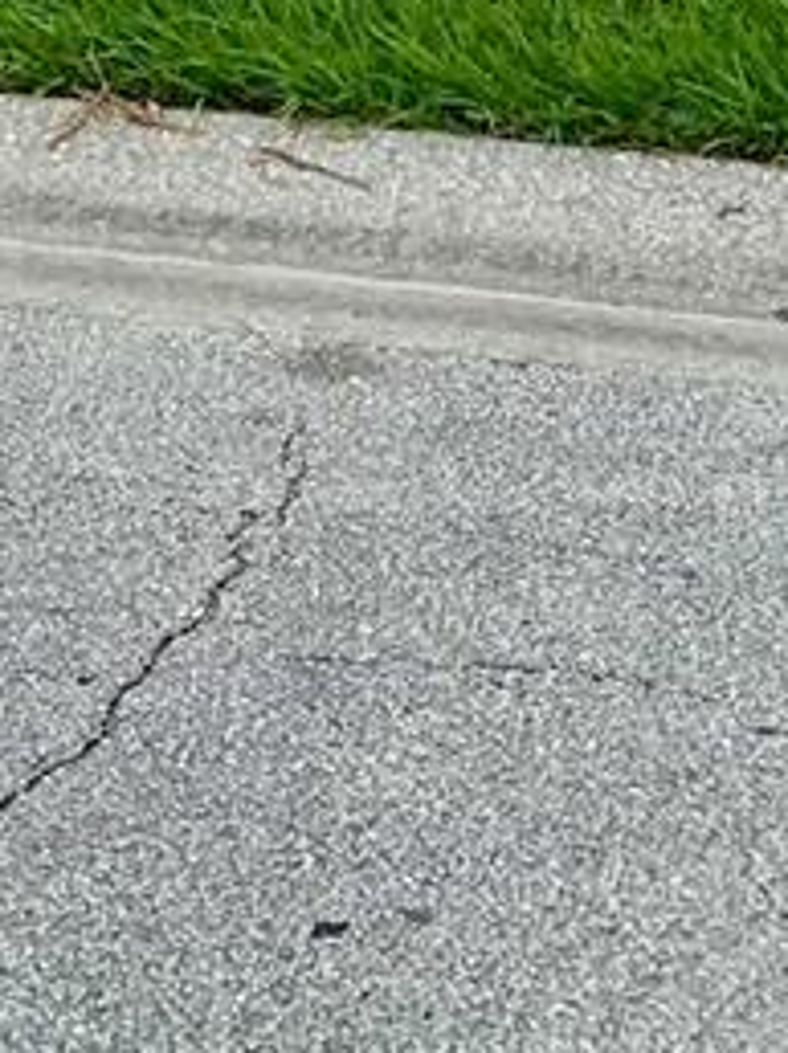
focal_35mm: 121
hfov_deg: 12.2
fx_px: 3679
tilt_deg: +3.0
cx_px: 384
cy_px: -1367
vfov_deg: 13.0
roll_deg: +0.6
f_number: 1.8
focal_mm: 4.25
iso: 32
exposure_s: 1/6061
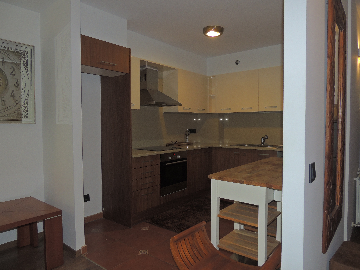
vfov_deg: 56.8
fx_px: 250
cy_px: 135
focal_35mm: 24
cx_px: 180
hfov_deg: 71.6
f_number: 3
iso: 200
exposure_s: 1/30
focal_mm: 4.3
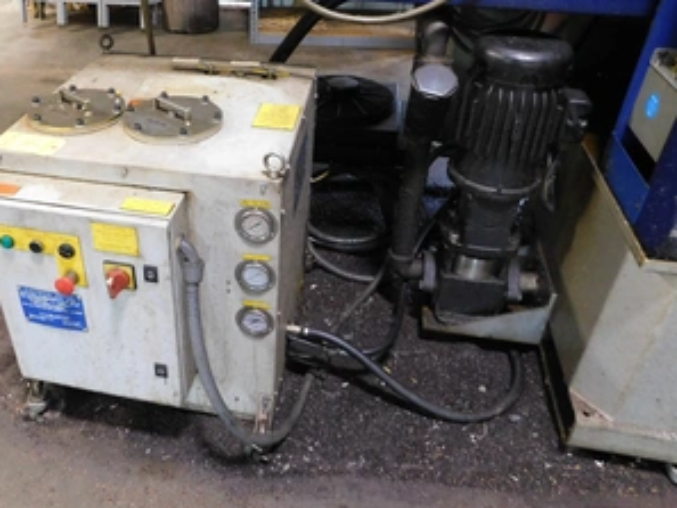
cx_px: 253
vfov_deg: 45.2
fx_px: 607
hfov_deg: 57.6
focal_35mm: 31
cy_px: 205
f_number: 3
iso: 400
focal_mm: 4
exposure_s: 1/8
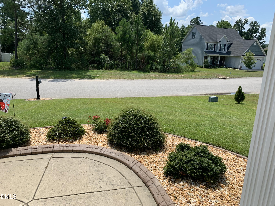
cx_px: 138
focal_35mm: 26
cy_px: 103
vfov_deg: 53.1
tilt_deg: -15.3
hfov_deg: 67.3
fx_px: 207
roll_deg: -1.4
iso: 25
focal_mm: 4.25
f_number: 1.8
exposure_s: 1/2075
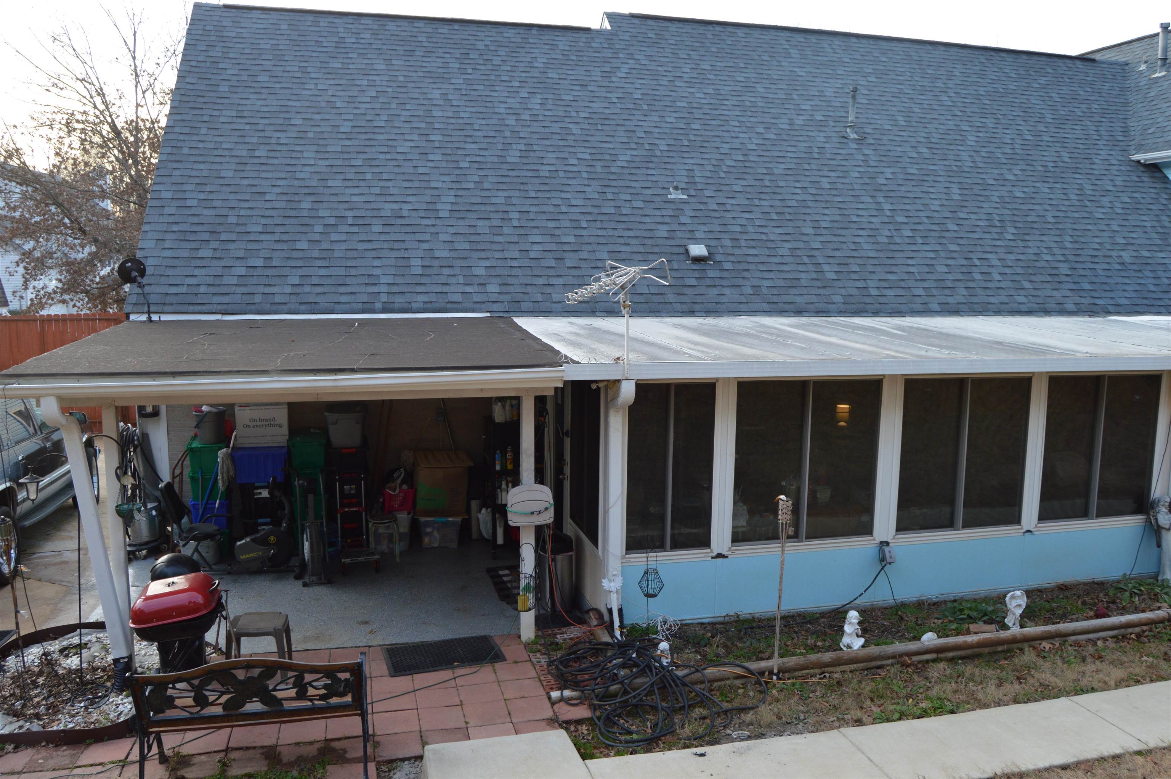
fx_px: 877
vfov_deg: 47.8
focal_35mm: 27
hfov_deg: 67.4
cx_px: 586
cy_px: 390
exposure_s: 1/125
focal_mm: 18
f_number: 5.6
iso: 400
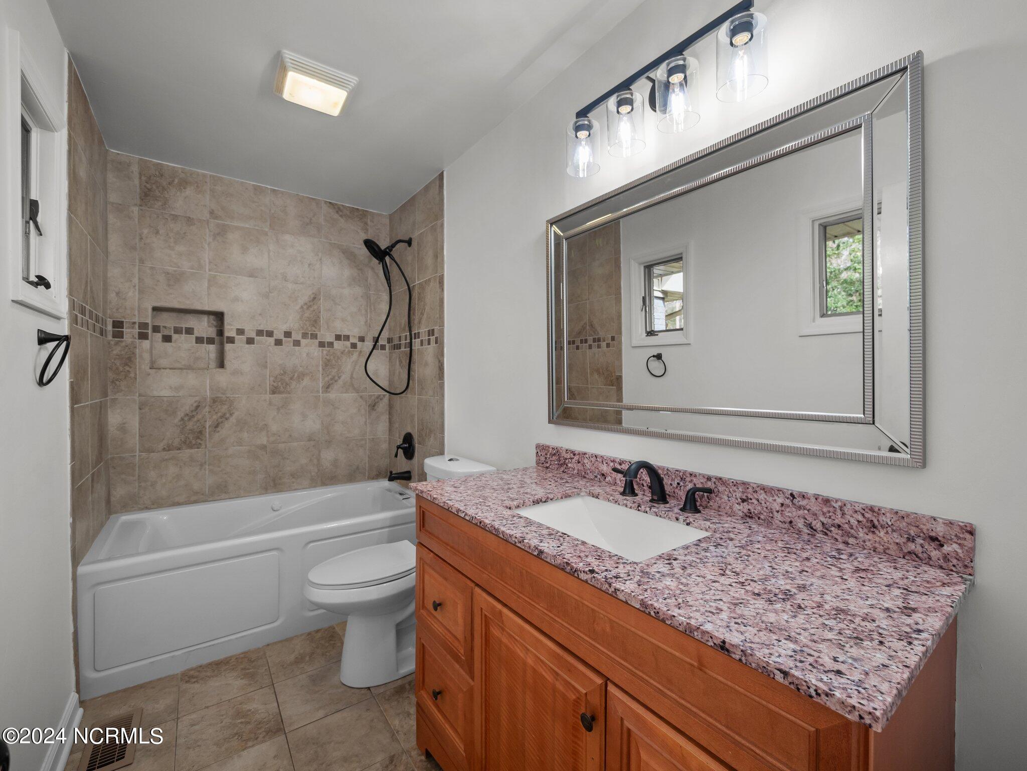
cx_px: 514
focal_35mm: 14
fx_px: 415
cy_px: 386
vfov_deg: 85.7
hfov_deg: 102.1
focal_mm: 7
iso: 400
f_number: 4
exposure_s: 1/25
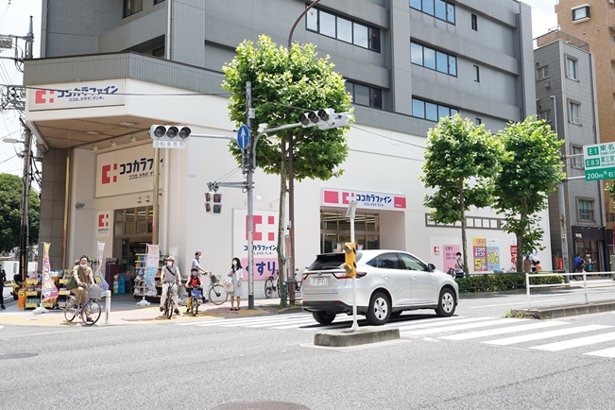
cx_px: 333
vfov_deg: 31.1
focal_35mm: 43
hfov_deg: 45.4
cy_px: 159
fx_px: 735
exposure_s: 1/400
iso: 100
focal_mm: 35
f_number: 4
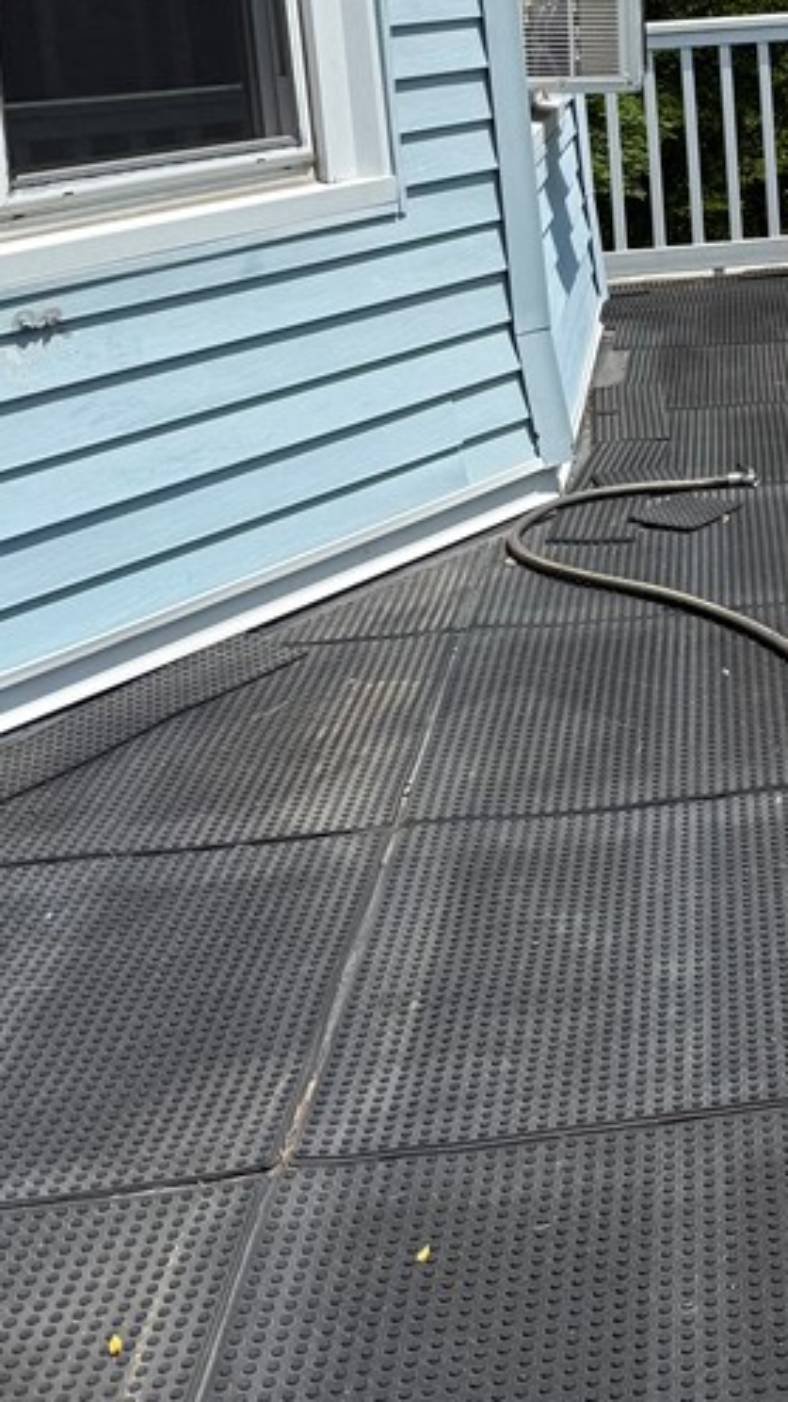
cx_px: 1053
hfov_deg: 20.2
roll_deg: +3.0
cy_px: 119
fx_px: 2006
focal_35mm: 54
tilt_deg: -4.8
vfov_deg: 36.0
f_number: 1.78
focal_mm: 6.76
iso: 80
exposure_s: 1/7353
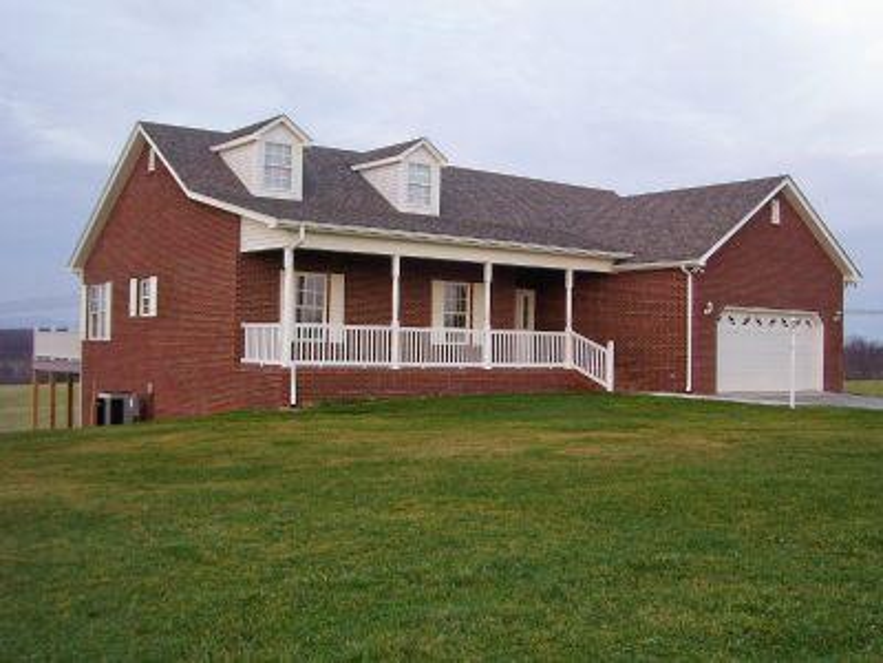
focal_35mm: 42
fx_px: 1071
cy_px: 332
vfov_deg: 34.3
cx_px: 442
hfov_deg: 44.8
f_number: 3
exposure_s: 1/60
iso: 80
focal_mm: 7
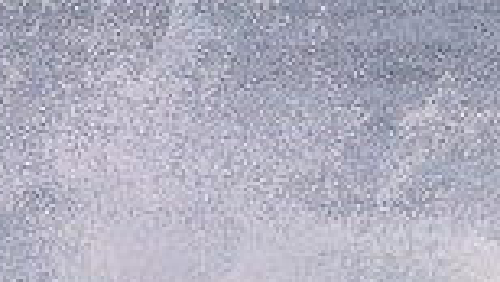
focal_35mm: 3153
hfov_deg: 0.7
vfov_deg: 0.4
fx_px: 41846
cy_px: 540
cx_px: 221
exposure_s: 1/2000
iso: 2800
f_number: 11
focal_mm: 800
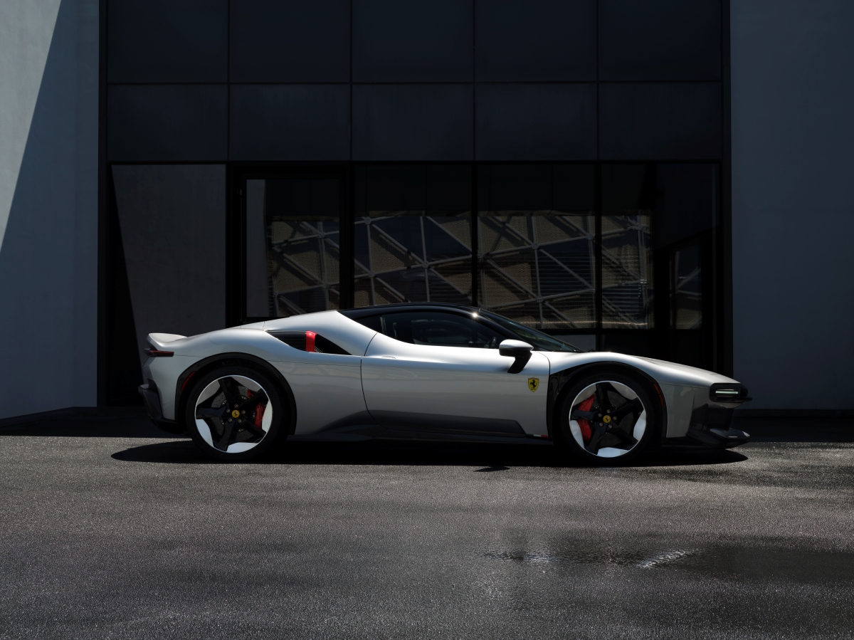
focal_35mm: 42
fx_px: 1036
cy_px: 320
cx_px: 427
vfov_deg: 34.3
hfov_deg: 44.8
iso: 500
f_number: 11
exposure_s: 1/400
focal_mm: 52.7
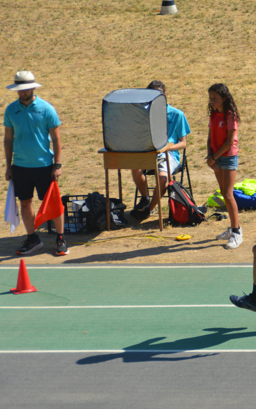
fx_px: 2524
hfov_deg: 5.8
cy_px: 205
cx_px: 293
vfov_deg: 9.3
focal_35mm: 226
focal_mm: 98
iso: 400
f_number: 6.3
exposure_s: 1/1600
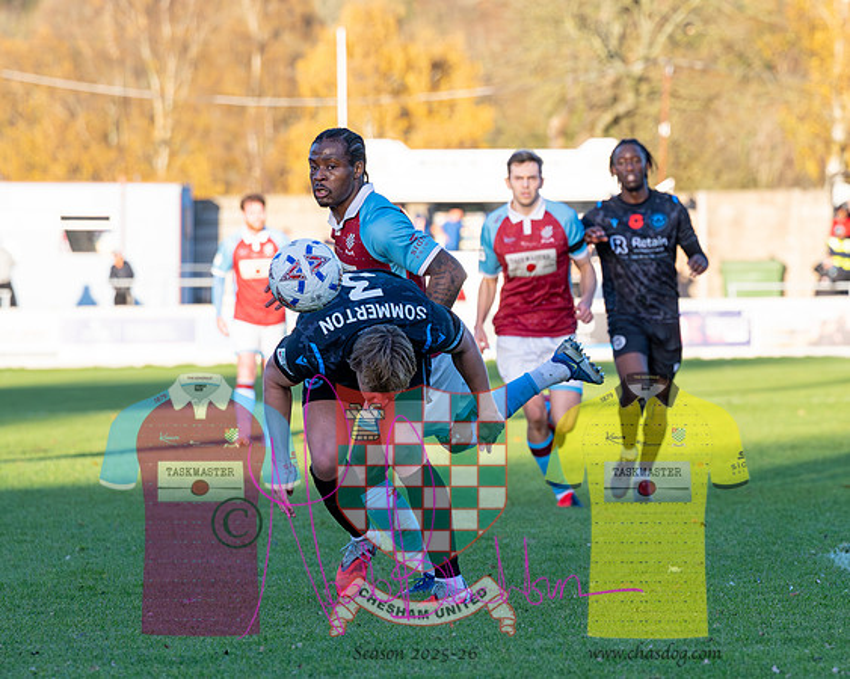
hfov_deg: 7.7
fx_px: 6267
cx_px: 681
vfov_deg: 6.2
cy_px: 358
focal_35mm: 249
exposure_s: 1/3200
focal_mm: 130
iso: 800
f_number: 4
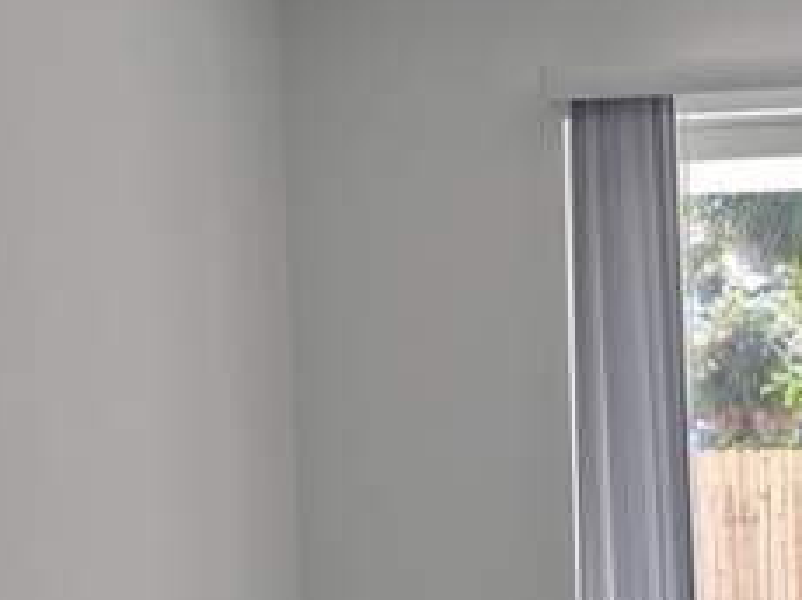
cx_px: 676
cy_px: 499
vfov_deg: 15.6
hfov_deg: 20.6
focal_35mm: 94
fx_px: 2176
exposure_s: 1/120
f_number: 1.8
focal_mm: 4
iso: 32
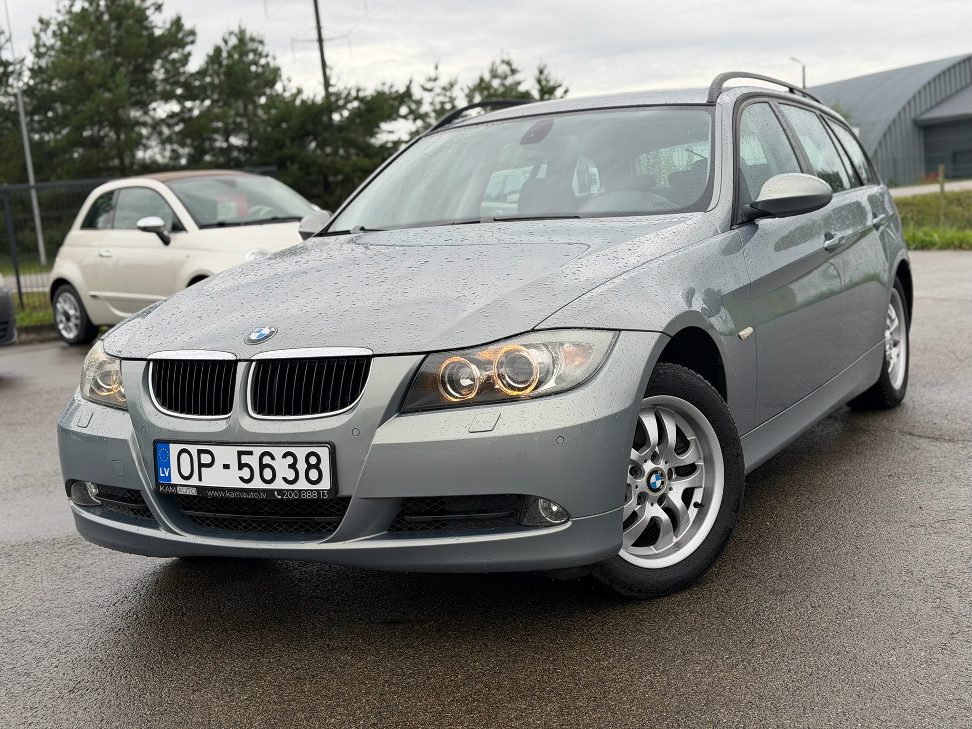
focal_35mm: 48
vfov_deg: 30.3
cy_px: 364
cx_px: 486
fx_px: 1348
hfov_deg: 39.7
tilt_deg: -7.1
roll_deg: +6.1
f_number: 1.78
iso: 64
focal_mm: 6.76
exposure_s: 1/354
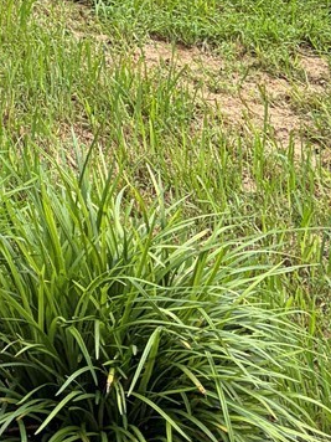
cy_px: -233
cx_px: -120
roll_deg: -1.5
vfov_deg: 15.4
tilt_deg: -6.0
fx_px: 1492
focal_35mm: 117
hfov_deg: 12.2
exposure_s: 1/3623
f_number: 1.6
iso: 64
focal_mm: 5.96
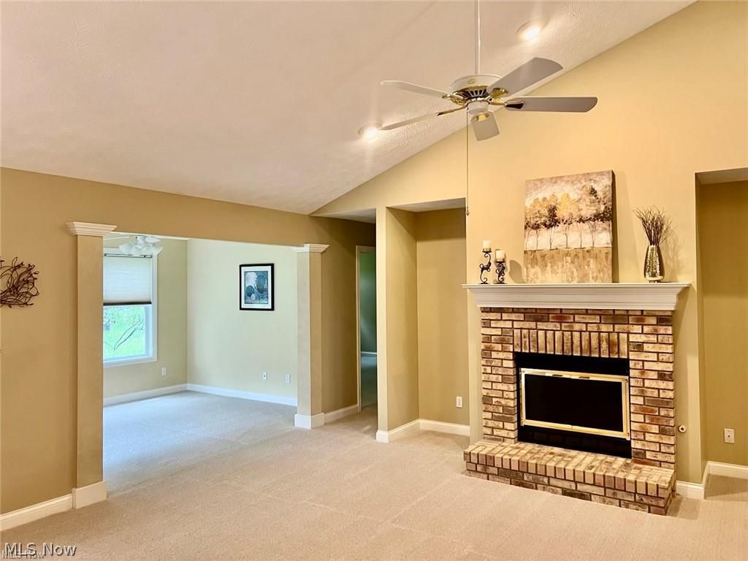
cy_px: 280
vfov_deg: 53.1
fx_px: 562
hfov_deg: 67.3
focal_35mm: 26
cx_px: 374
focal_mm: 5.7
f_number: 1.5
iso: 160
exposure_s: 1/60
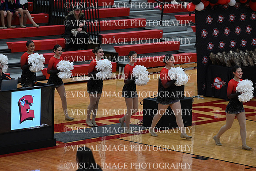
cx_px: 128
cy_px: 86
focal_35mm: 165
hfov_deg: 12.4
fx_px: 1174
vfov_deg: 8.3
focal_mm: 165
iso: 4000
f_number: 4
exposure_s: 1/400
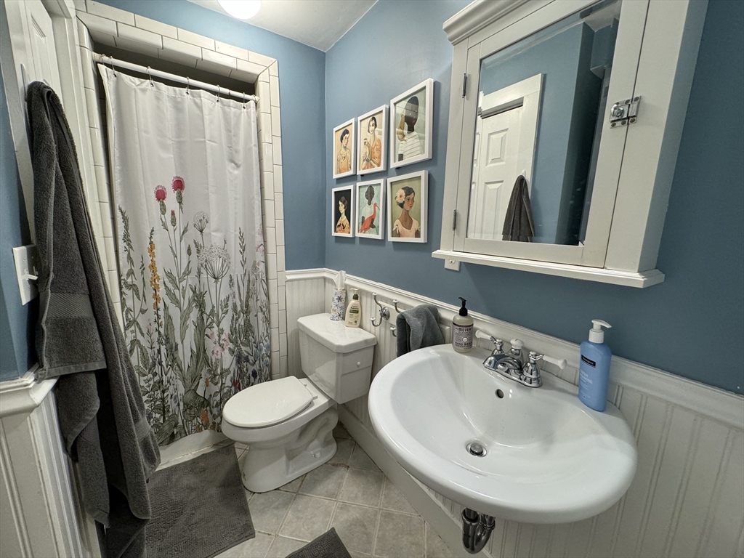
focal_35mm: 14
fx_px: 301
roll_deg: -1.4
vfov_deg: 85.7
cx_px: 372
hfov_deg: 102.1
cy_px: 279
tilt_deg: -10.0
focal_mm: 2.22
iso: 200
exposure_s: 1/60
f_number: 2.2
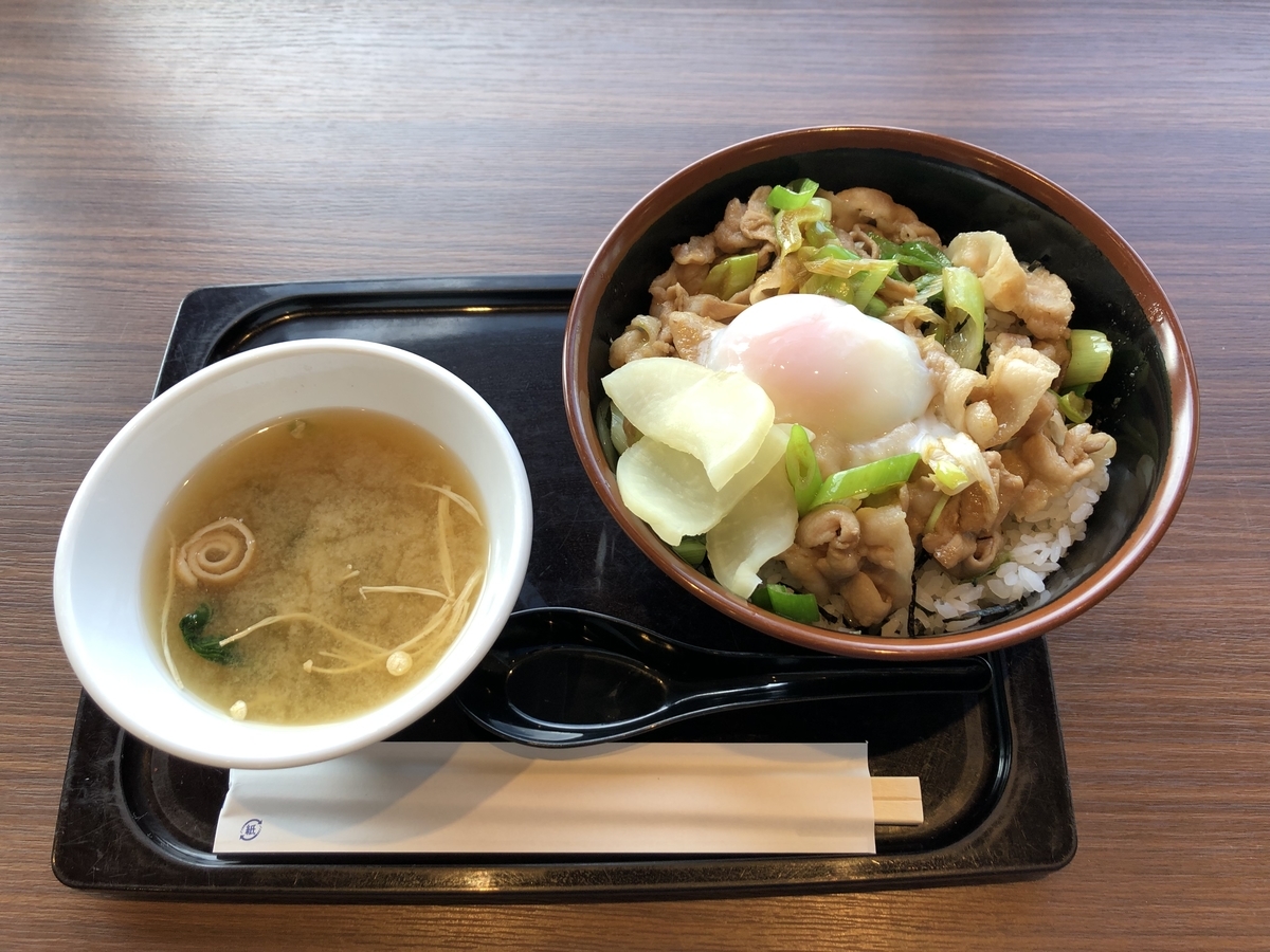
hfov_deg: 63.4
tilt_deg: -62.4
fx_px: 1027
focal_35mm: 28
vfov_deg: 49.7
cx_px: 635
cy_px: 476
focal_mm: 3.99
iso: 32
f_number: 1.8
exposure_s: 1/101
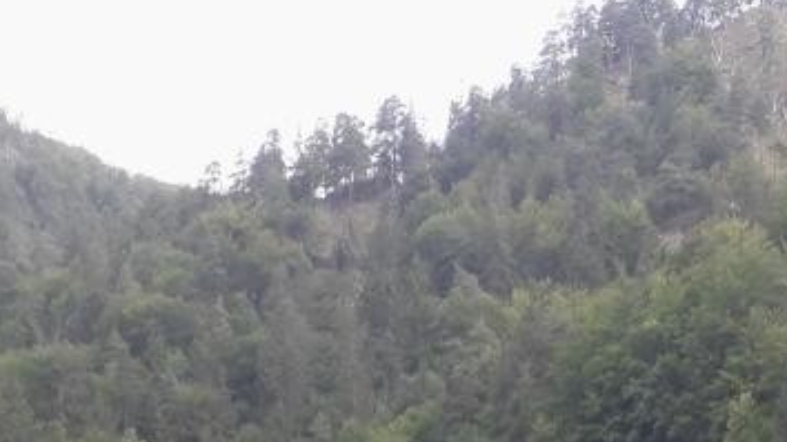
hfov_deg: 23.5
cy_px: 591
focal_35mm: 85
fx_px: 1774
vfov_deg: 13.6
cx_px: 869
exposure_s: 1/259
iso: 40
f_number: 1.9
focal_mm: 3.6
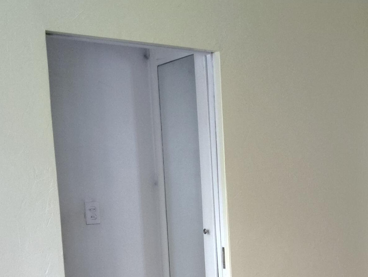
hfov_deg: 29.8
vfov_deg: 23.3
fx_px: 649
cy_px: 260
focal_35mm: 61
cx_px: 357
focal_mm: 5.56
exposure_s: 1/40
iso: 1650
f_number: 1.8
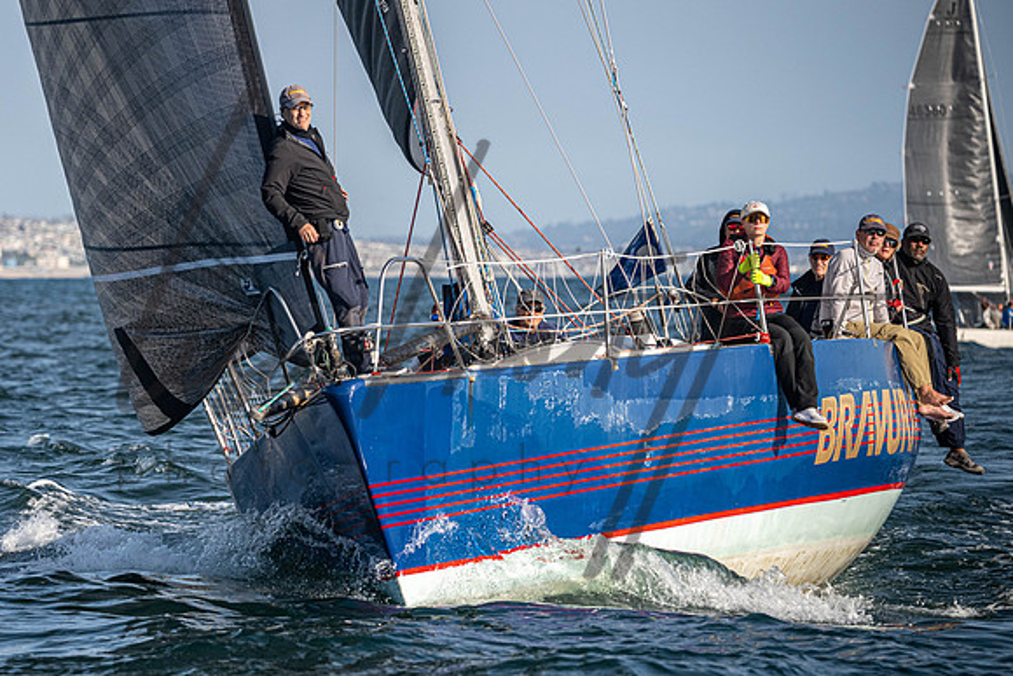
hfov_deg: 6.9
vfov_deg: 4.6
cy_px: 347
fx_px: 8360
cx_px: 341
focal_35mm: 297
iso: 400
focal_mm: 220
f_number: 5
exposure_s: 1/3200
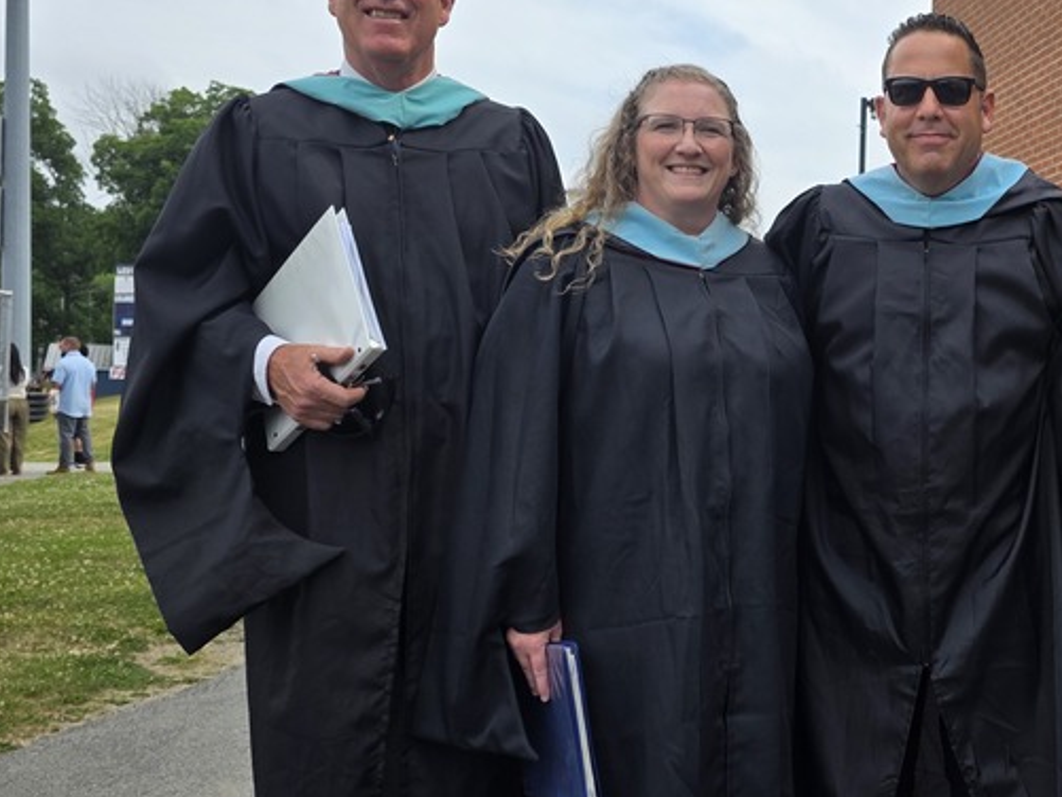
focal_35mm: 47
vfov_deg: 30.8
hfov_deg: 38.0
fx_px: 1442
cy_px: 458
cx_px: 931
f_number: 1.7
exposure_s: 1/3707
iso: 80
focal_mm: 6.3
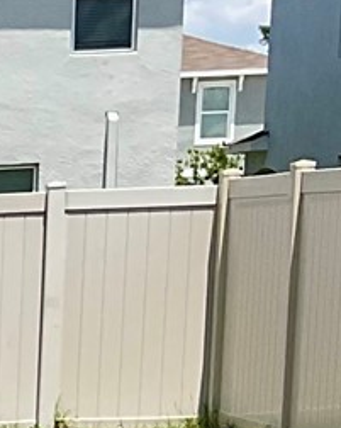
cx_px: -582
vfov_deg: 9.7
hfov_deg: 7.7
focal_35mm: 180
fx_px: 2275
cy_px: 980
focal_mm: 3
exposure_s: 1/2141
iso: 16
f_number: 1.8
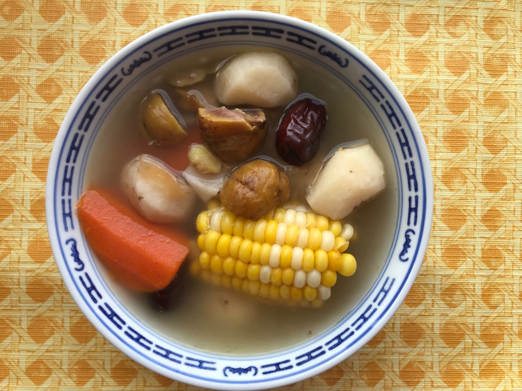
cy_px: 196
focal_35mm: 28
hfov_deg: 63.4
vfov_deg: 49.7
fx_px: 422
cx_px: 261
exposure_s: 1/105
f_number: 1.8
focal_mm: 3.99
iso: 20
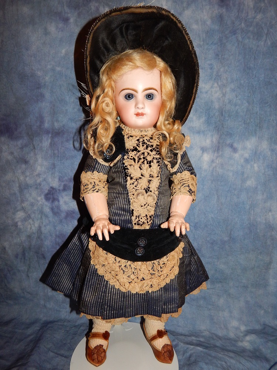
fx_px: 245
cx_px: 138
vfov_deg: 73.9
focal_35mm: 23
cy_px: 185
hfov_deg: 58.9
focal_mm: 4
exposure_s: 1/30
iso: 200
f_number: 3
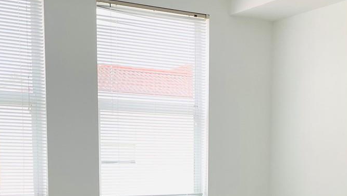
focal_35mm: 68
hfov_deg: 30.6
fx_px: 626
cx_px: 245
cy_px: 223
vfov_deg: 17.1
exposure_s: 1/380
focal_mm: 4.2
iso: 32
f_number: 1.6
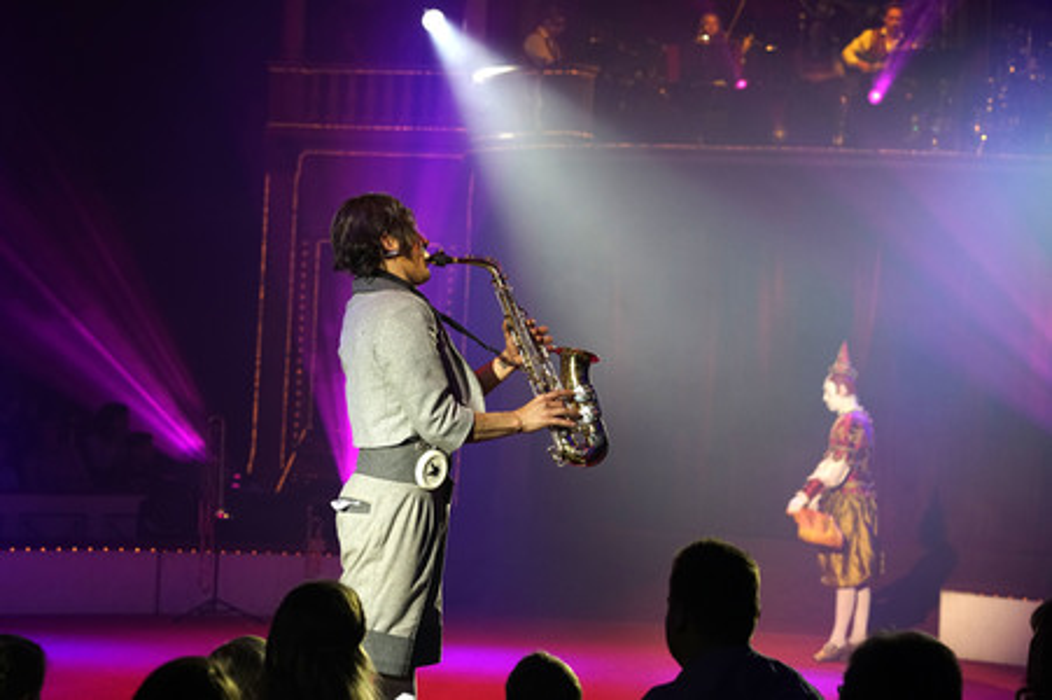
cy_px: 350
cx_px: 526
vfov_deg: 16.0
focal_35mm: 85
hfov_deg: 23.9
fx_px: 2482
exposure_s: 1/500
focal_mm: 85
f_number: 5
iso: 1600
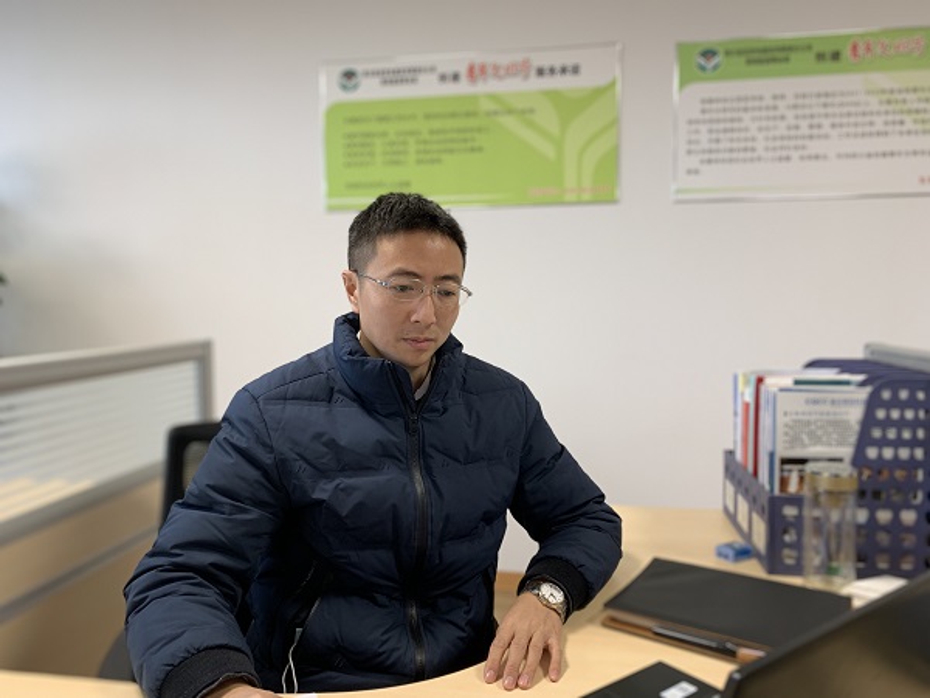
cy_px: 349
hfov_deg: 67.3
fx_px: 699
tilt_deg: -2.7
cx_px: 465
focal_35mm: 26
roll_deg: +0.7
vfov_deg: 53.1
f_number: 1.8
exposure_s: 1/85
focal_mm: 4.25
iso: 100
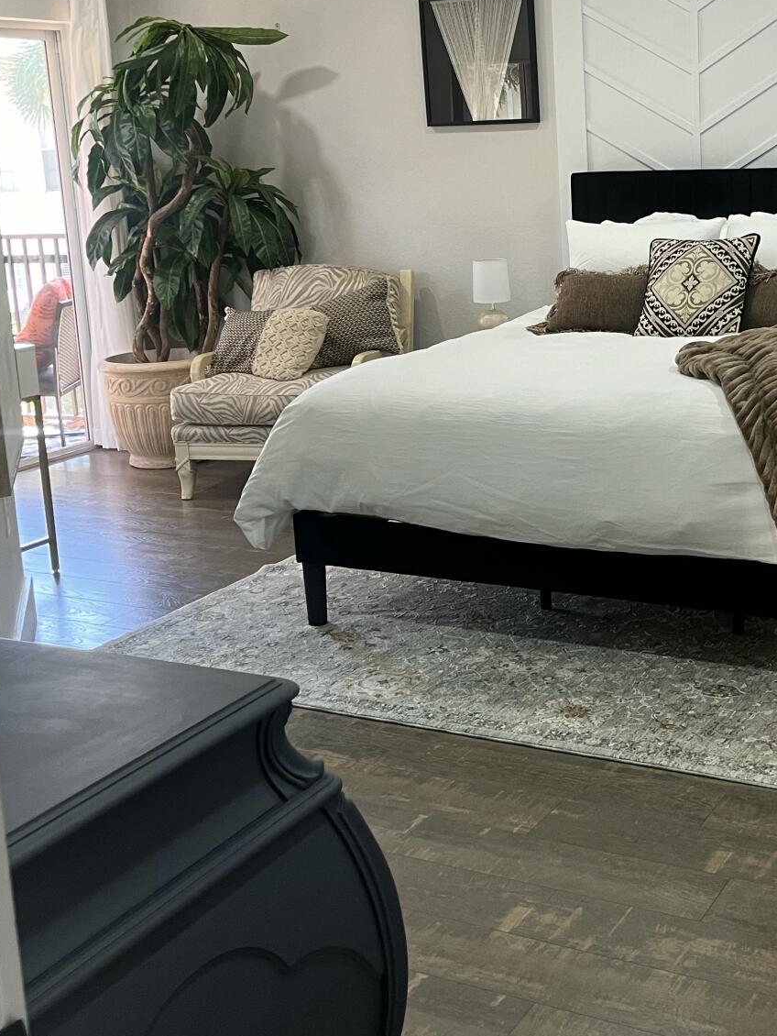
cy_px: 375
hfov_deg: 30.7
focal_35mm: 46
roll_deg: +2.6
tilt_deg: -9.8
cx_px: 629
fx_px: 1376
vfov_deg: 40.9
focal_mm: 5.1
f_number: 1.6
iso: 125
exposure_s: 1/70
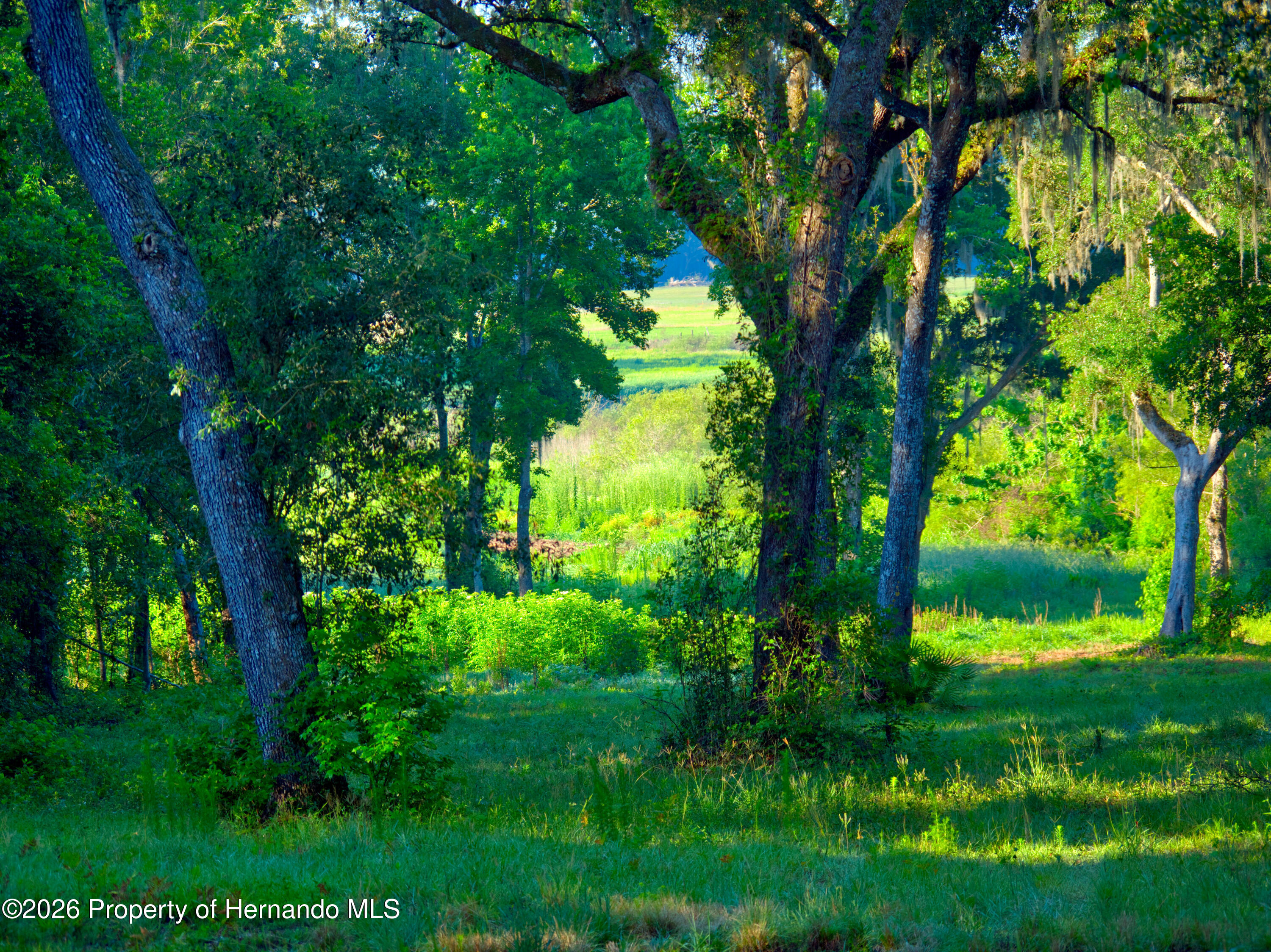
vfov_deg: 7.4
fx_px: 7341
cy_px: 476
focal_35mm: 200
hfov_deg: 9.9
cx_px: 636
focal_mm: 100
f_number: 4
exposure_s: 1/200
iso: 200
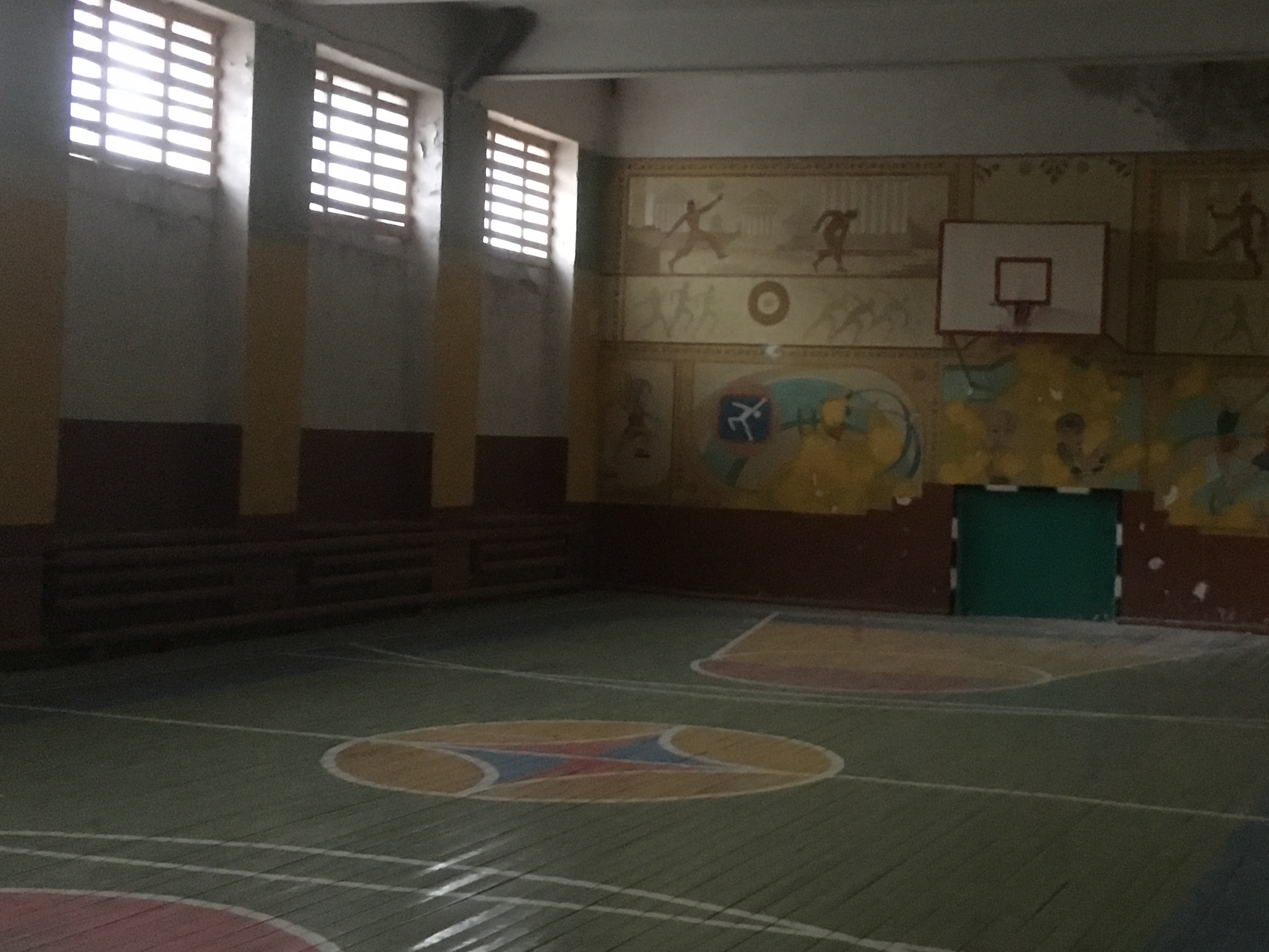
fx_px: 1980
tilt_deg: +0.3
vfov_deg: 27.0
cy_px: 438
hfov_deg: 35.2
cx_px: 834
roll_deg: -1.6
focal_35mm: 54
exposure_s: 1/17
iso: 640
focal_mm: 4.15
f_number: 2.2
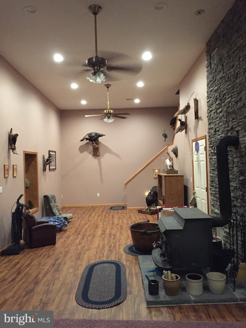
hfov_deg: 48.2
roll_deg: +1.8
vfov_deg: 61.7
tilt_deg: +1.4
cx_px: 123
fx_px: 275
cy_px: 164
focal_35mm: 29
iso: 320
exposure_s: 1/15
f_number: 2.2
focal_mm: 4.15
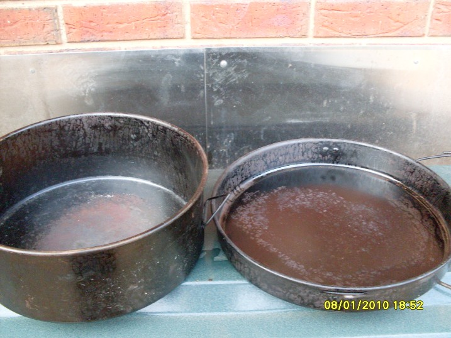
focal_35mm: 38
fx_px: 495
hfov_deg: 49.0
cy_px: 169
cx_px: 226
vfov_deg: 37.7
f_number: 2.8
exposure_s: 1/45
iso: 200
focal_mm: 6.3
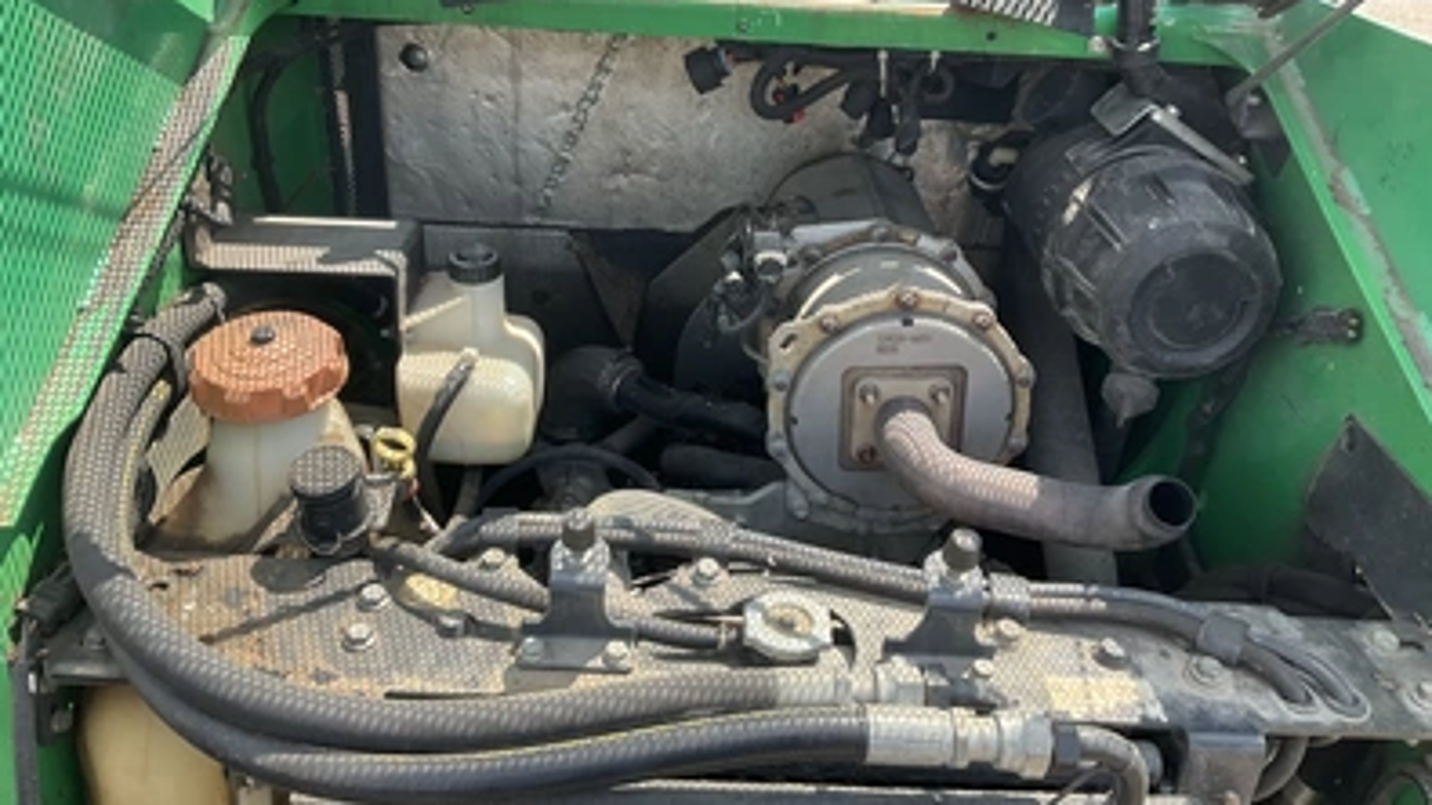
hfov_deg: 61.0
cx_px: 711
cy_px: 305
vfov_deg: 36.5
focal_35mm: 32
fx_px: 1215
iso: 20
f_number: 1.8
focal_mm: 3
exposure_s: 1/240
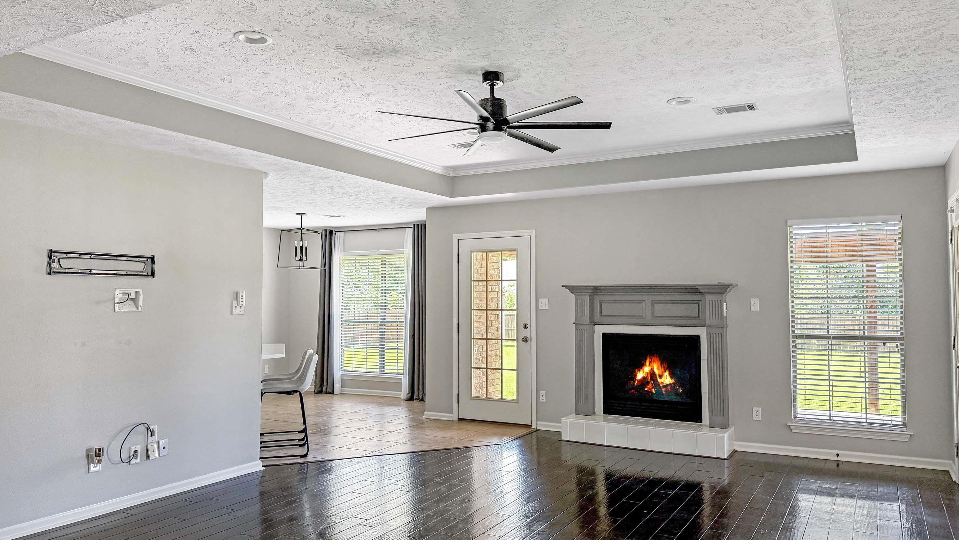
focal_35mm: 27
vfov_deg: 42.9
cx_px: 492
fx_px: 687
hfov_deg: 69.9
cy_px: 269
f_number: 1.8
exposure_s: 1/150
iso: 200
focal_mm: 6.76
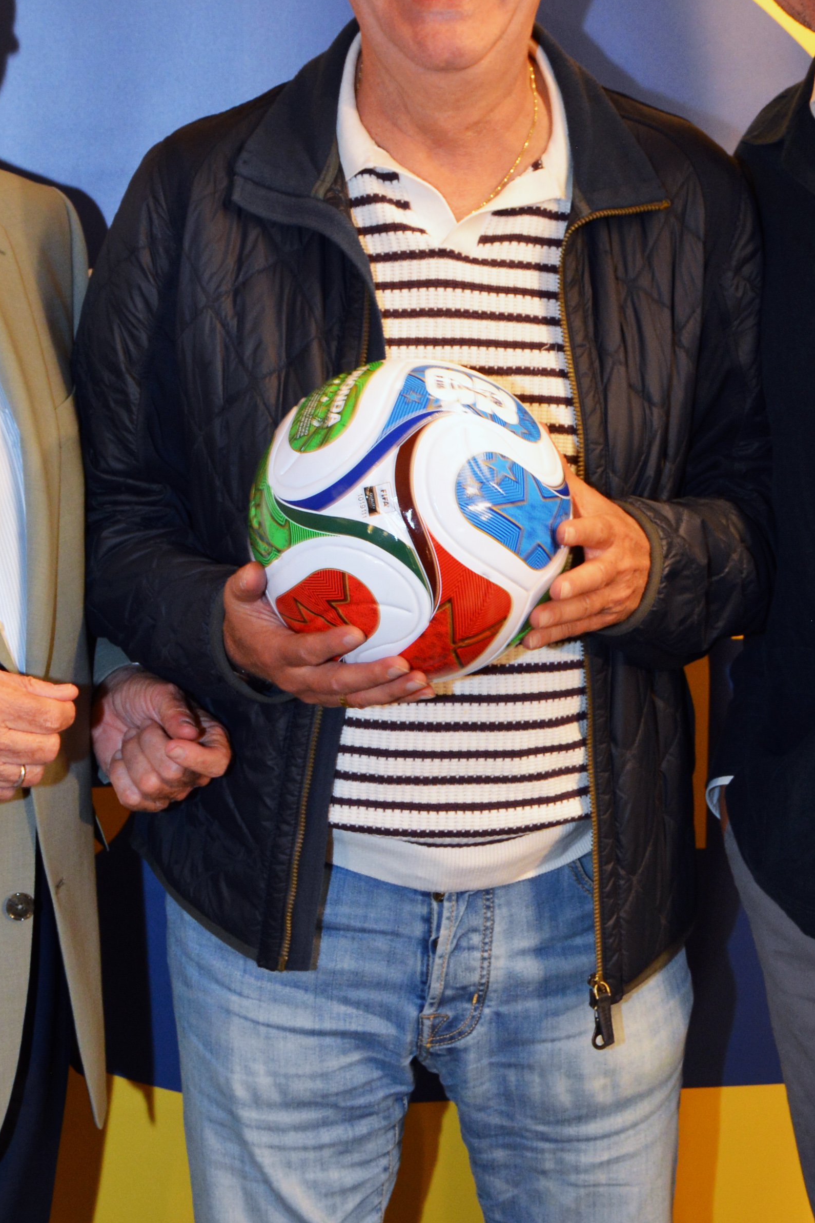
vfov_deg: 25.6
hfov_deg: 17.2
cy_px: 551
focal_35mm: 79
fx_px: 2691
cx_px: 423
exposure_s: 1/60
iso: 400
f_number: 4
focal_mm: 21
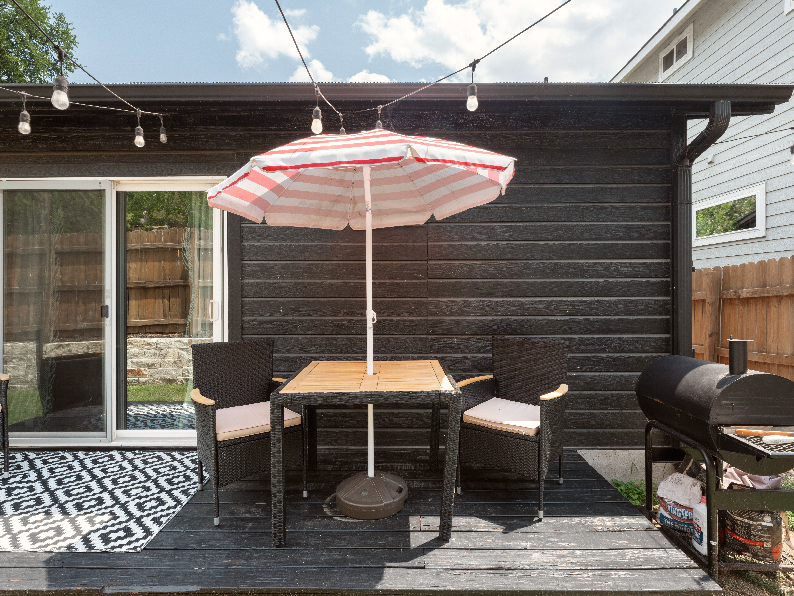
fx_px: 436
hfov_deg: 84.7
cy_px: 298
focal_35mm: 19
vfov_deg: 68.7
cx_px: 397
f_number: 14
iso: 400
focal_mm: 24.5
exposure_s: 1/10
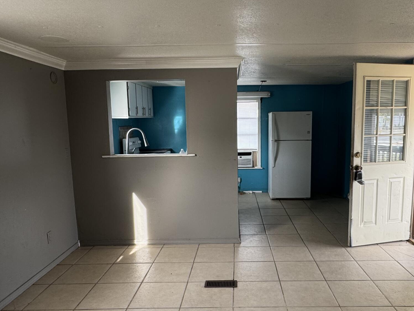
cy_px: 171
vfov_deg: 49.7
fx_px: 335
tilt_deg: -9.0
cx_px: 233
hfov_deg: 63.2
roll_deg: +0.2
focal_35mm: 28
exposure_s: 1/99
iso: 125
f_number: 2.2
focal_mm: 2.22
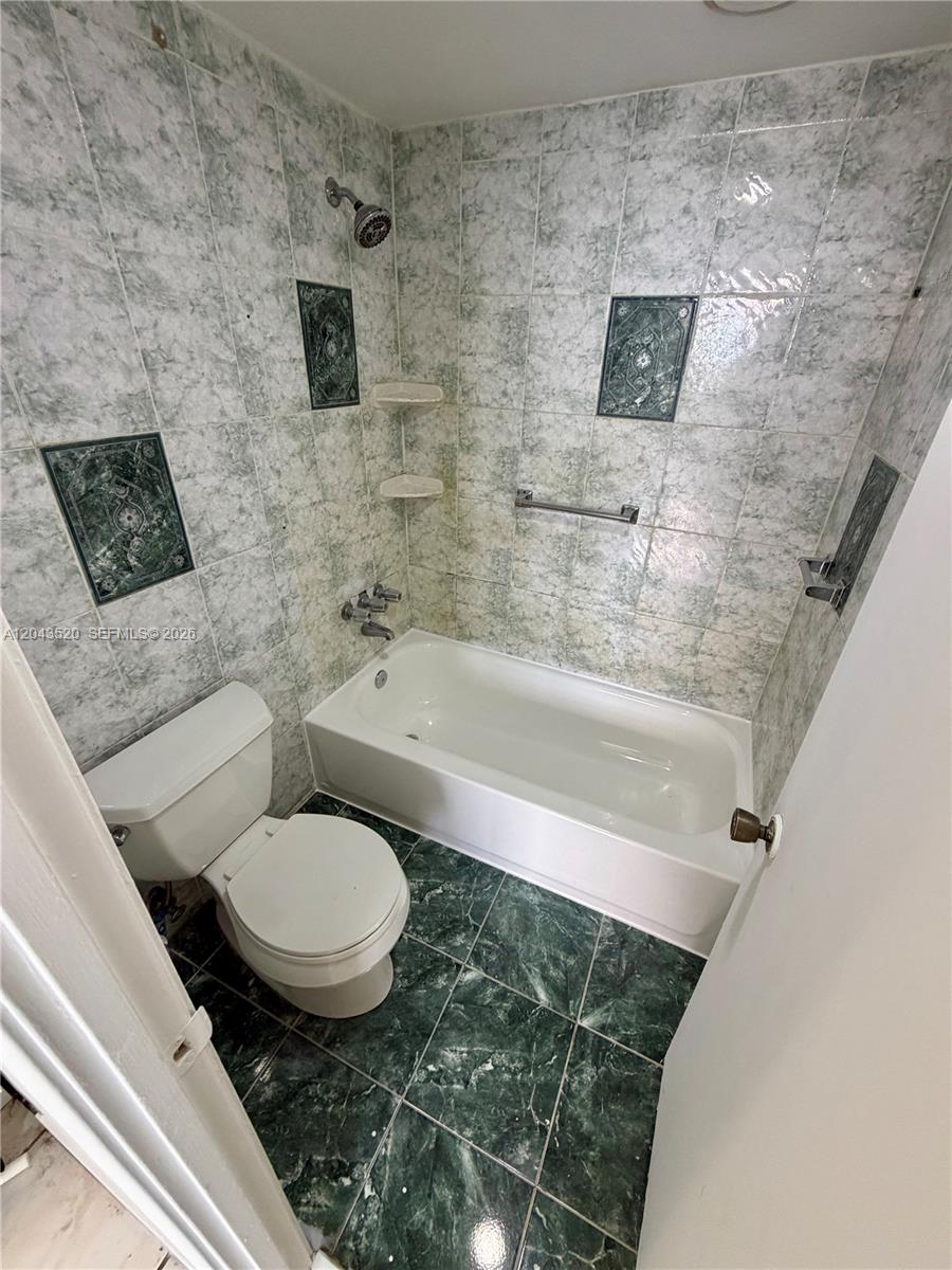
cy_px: 635
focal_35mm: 14
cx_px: 476
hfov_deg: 85.7
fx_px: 513
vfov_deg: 102.1
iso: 320
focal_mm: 2.22
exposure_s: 1/120
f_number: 2.2
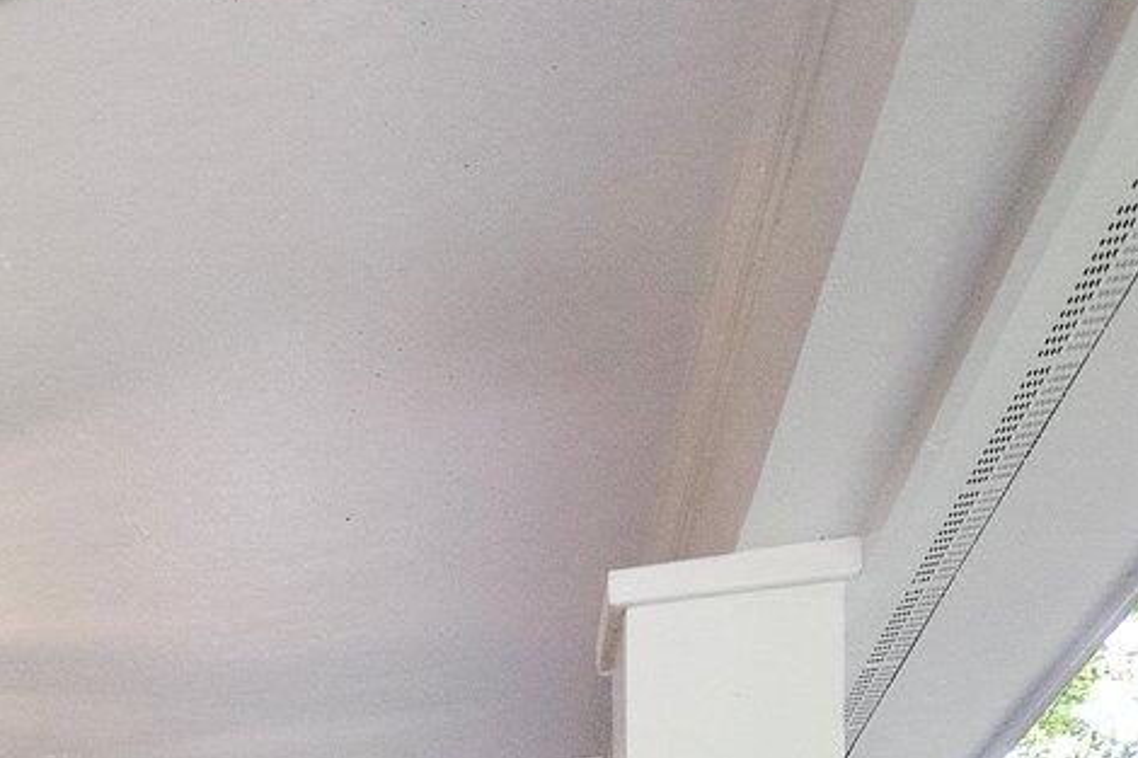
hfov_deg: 27.4
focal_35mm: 61
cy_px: 1462
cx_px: -351
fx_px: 1927
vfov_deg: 17.1
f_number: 4
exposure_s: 1/160
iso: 2500
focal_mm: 14
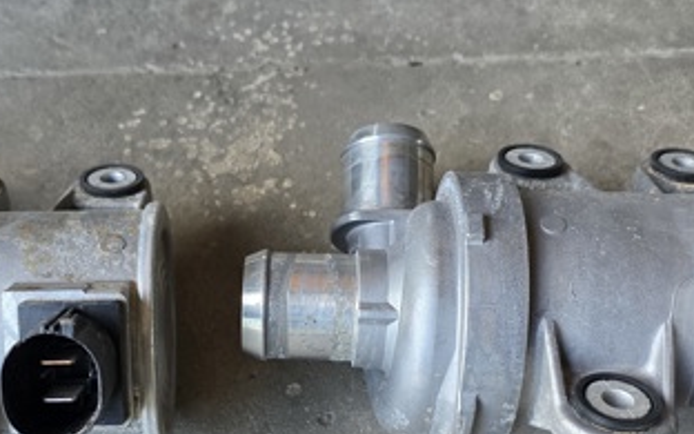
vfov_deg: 25.6
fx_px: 946
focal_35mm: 50
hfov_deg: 40.2
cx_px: 287
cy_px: 312
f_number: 1.7
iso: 200
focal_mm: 6.3
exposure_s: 1/180
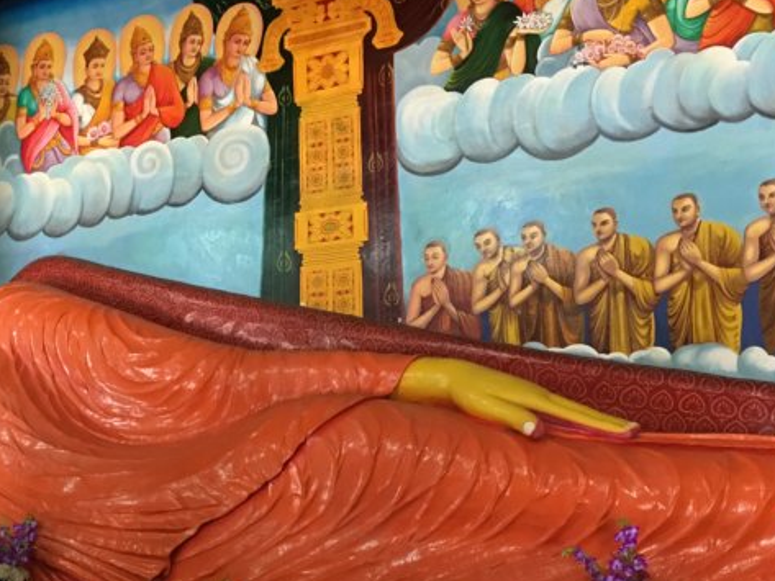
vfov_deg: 29.4
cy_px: 414
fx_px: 1097
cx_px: 247
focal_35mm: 49
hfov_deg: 38.4
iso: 250
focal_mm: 4.15
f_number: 2.2
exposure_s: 1/17
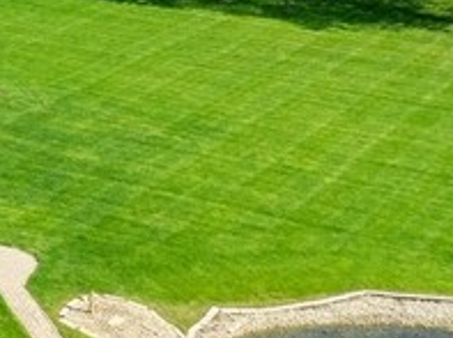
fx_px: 2299
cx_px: -298
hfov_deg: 10.7
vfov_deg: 8.4
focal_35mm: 176
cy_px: 51
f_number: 2.8
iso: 100
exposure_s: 1/1600
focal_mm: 12.29
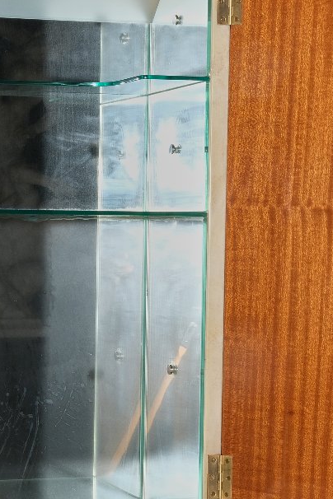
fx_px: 1401
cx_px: 37
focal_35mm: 101
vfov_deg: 20.1
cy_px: 347
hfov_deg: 13.4
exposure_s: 1/250
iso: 800
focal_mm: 34.2
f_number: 16
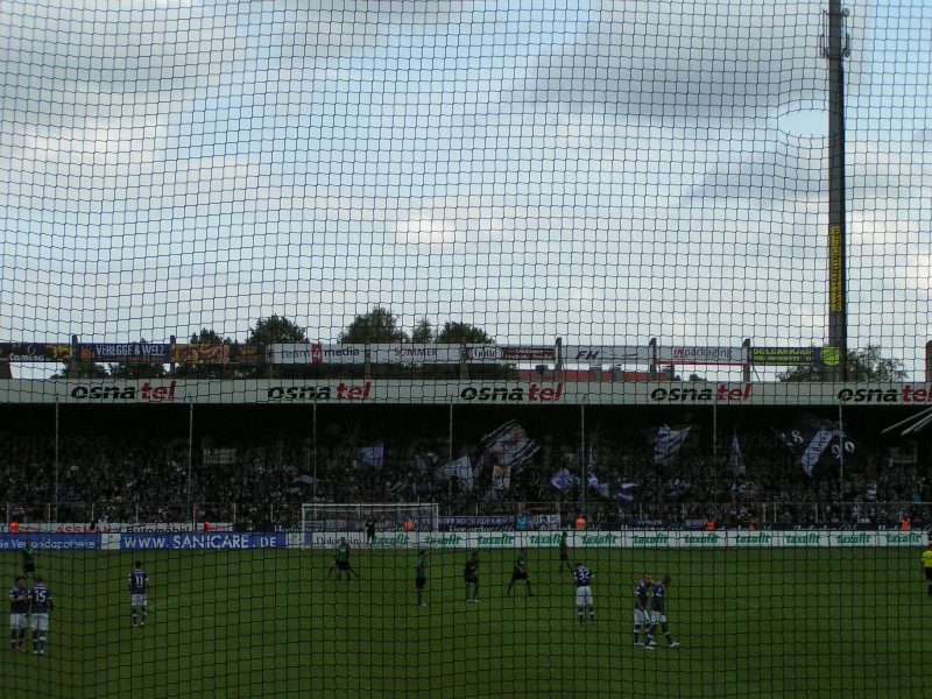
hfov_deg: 24.7
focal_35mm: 79
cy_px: 350
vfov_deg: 18.7
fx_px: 2127
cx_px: 466
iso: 50
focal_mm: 12.1
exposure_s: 1/800
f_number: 3.2
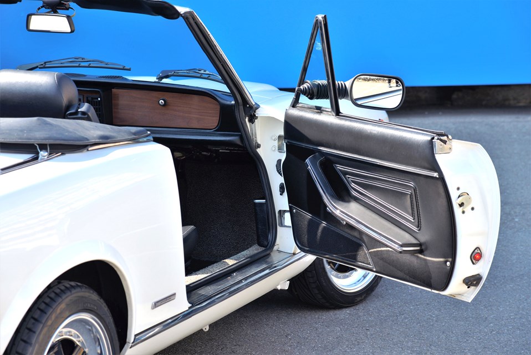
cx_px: 266
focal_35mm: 120
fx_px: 1771
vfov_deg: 11.4
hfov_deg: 17.1
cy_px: 178
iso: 160
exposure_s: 1/250
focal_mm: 120
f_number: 7.1
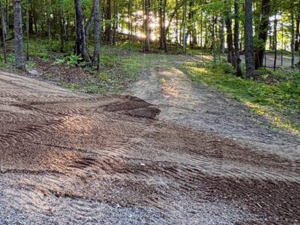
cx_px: 10
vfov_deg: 37.5
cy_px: 30
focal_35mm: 36
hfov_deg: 44.7
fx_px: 312
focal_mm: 2.22
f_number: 2.2
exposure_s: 1/99
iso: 200
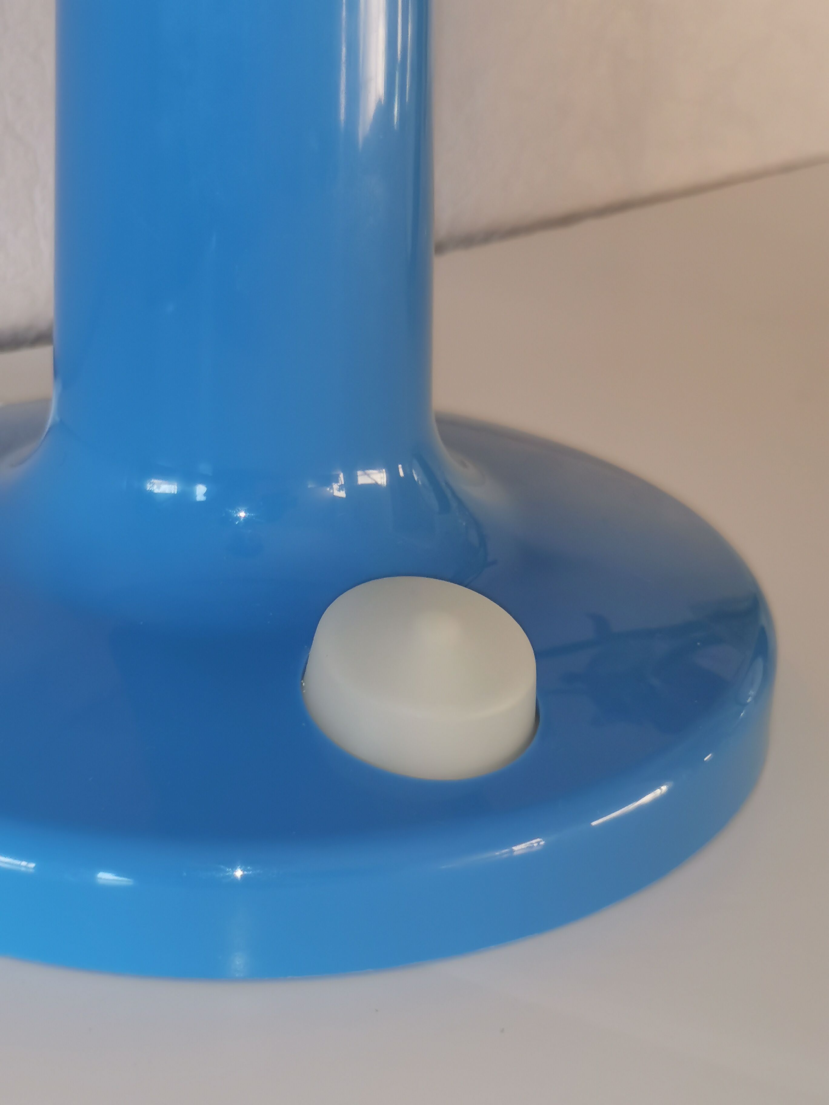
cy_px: 552
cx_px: 414
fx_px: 1980
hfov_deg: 23.7
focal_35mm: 62
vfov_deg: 31.2
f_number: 1.8
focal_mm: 5.58
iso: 100
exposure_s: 1/100
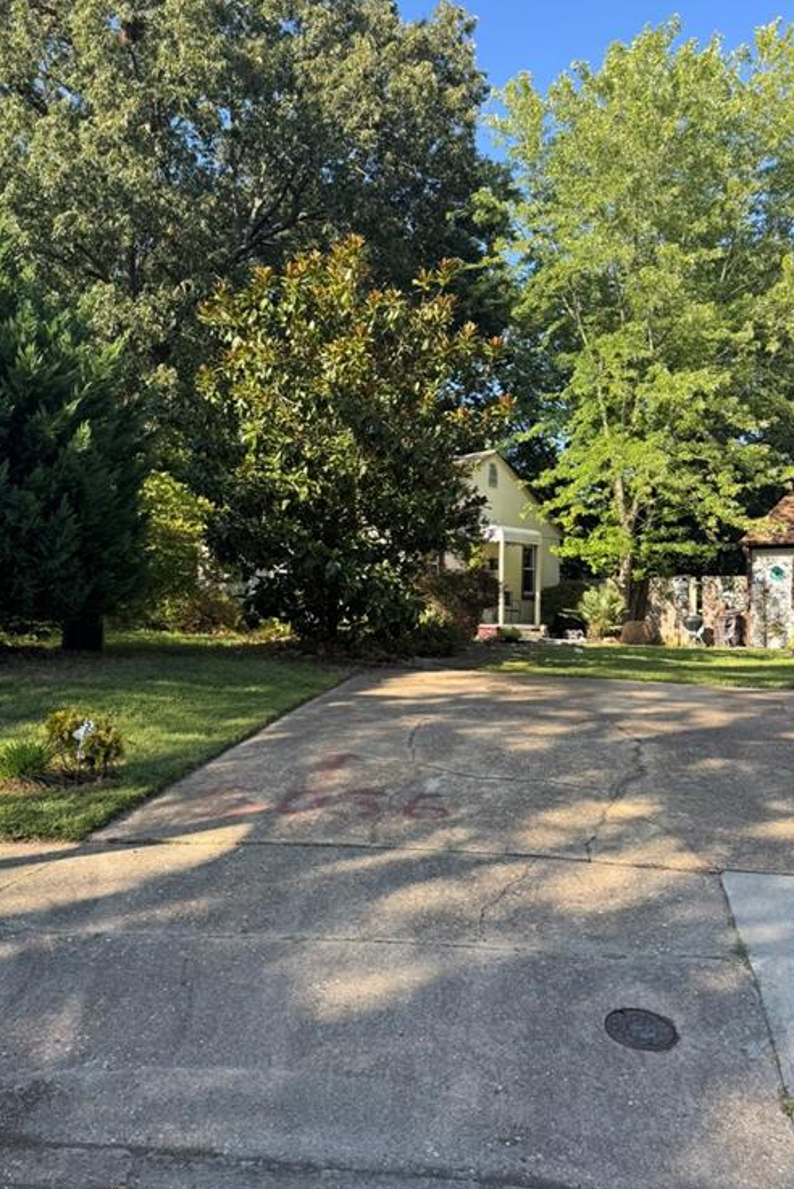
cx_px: 337
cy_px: 590
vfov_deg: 69.4
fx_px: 859
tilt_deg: +0.2
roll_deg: +0.9
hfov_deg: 49.4
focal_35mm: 26
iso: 80
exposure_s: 1/773
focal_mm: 6.76
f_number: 1.78
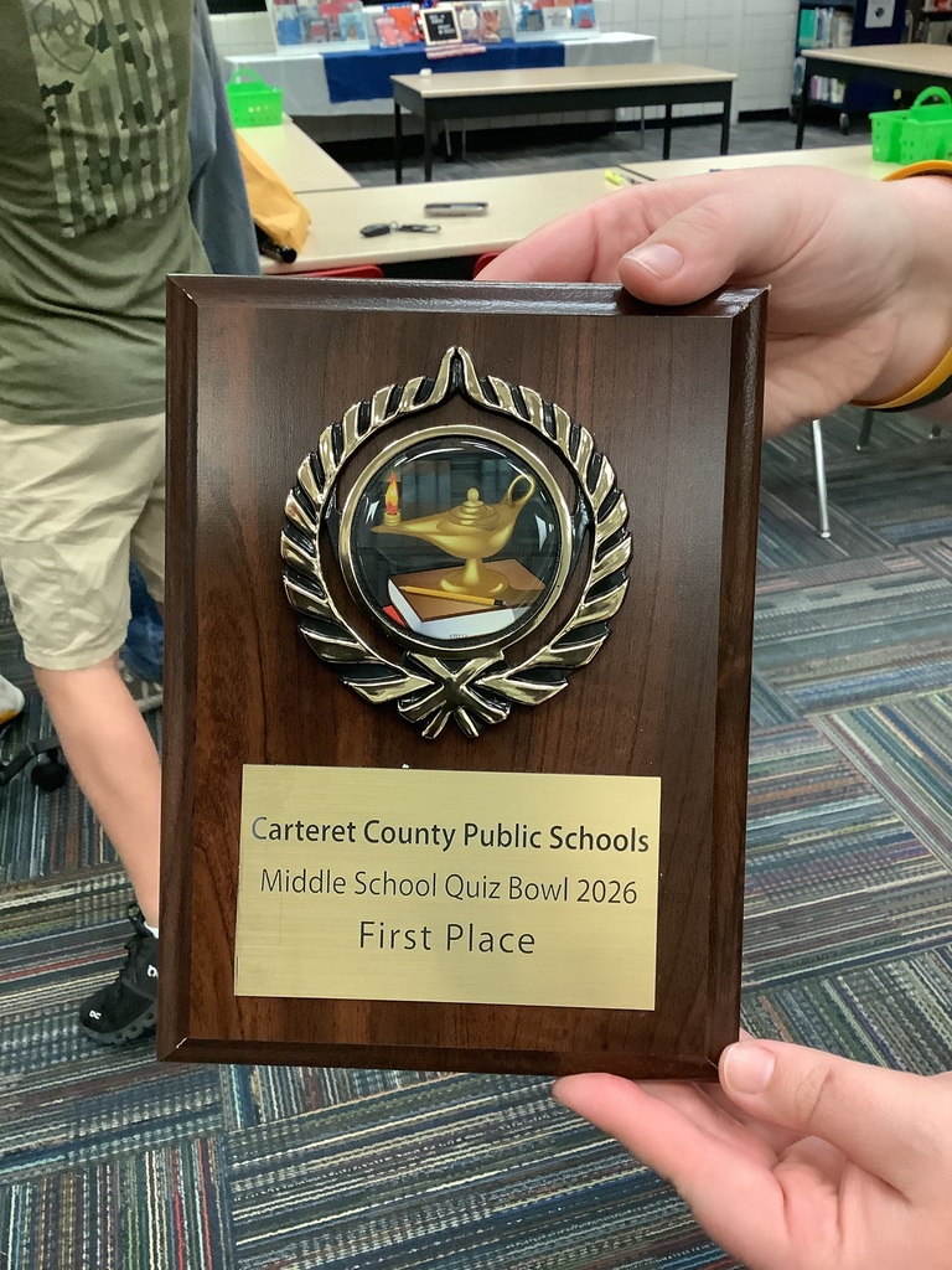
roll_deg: +2.0
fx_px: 1137
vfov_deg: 58.4
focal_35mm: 31
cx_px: 476
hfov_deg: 45.4
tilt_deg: -30.5
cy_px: 635
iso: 320
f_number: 2.4
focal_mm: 3.3
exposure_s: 1/60
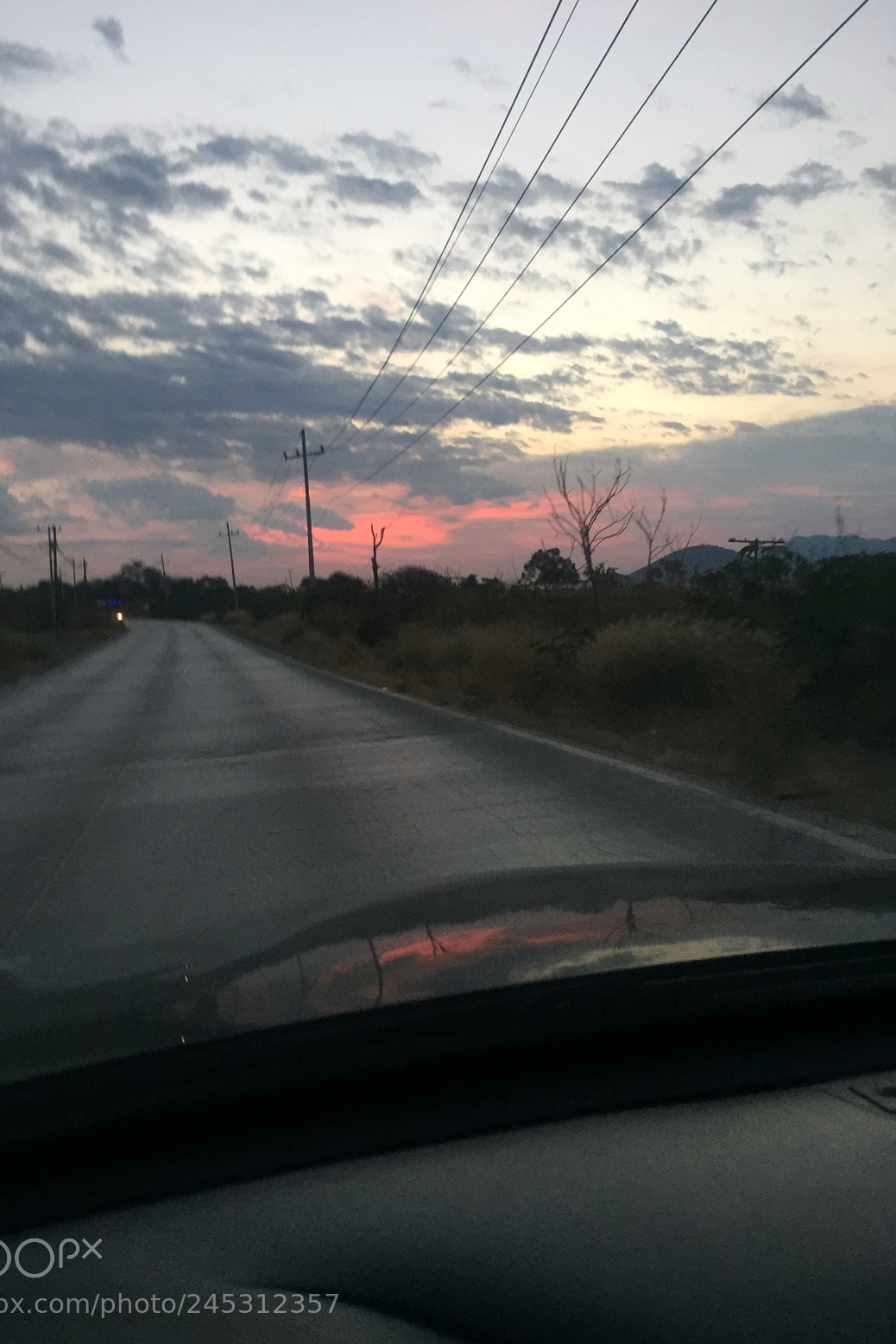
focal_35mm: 31
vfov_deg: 60.3
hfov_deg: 42.3
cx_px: 406
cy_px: 681
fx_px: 1157
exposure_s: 1/30
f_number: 2.2
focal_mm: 4.15
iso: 50
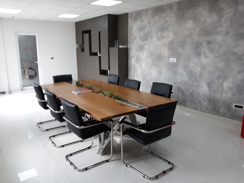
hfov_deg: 65.3
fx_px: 190
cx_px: 122
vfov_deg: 51.4
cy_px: 92
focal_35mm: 27
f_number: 1.7
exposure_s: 1/50
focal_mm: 3.71
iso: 40
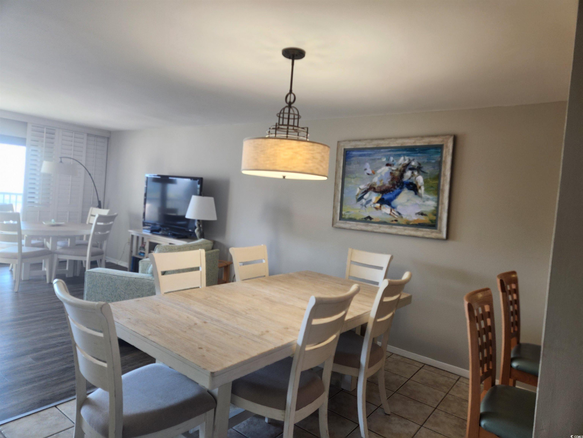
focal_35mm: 23
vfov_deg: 58.9
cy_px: 219
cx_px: 292
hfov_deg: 73.9
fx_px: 387
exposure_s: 1/120
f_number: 1.8
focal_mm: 5.4
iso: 100
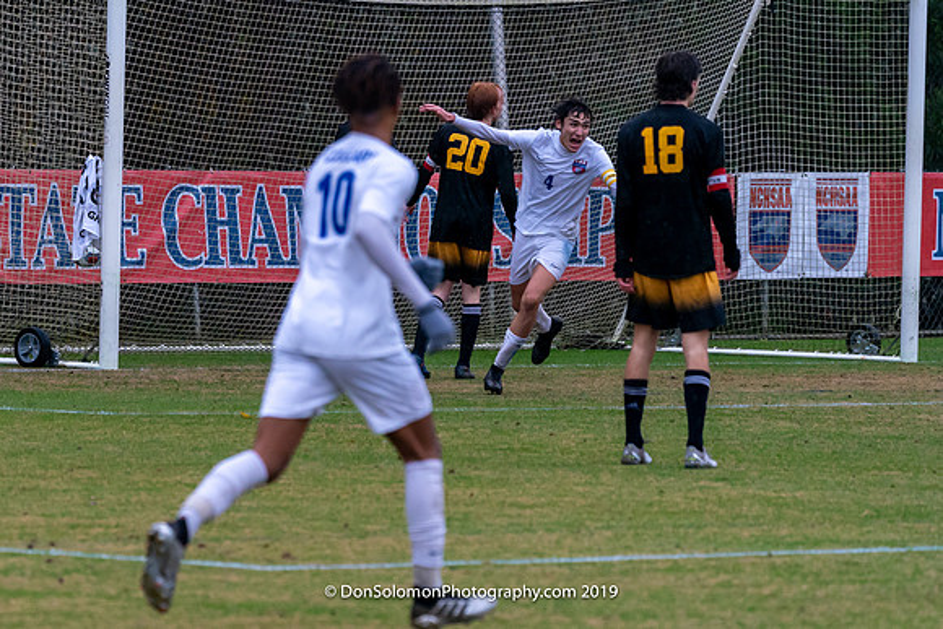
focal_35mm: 366
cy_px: 164
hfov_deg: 5.6
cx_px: 245
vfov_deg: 3.8
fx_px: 9576
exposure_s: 1/1000
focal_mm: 247
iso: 3200
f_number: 5.6
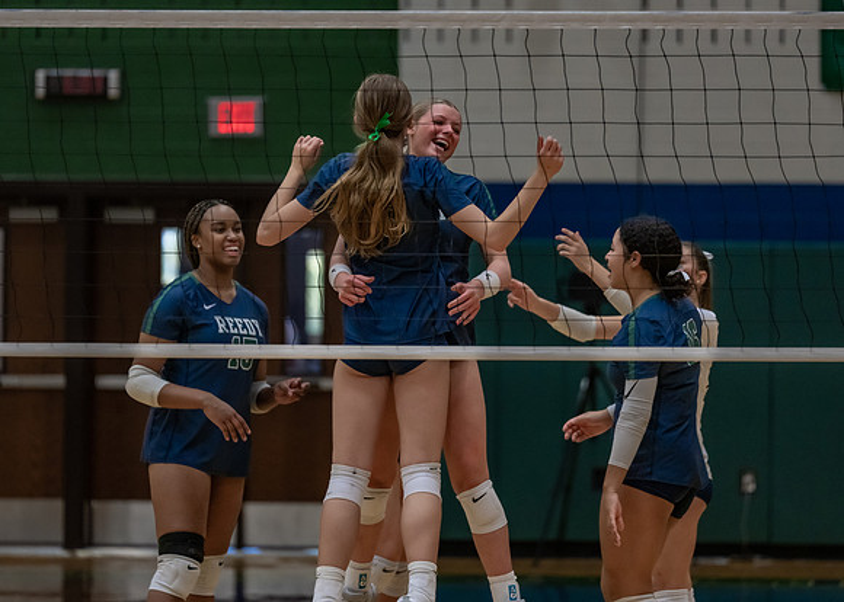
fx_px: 5655
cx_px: 415
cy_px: 269
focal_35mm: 236
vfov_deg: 6.1
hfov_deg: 8.5
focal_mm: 191
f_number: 2.8
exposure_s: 1/1000
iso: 2500
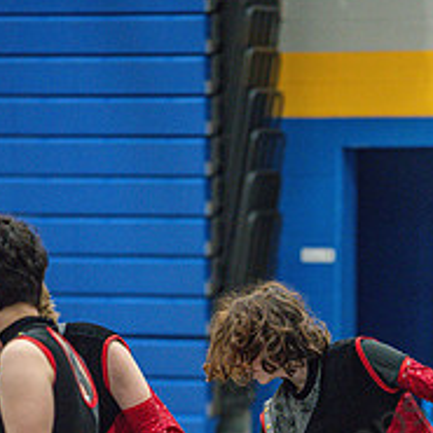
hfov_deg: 5.6
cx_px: 318
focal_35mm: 310
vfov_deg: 5.6
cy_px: 492
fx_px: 4387
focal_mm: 150
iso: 6400
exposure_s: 1/500
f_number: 4
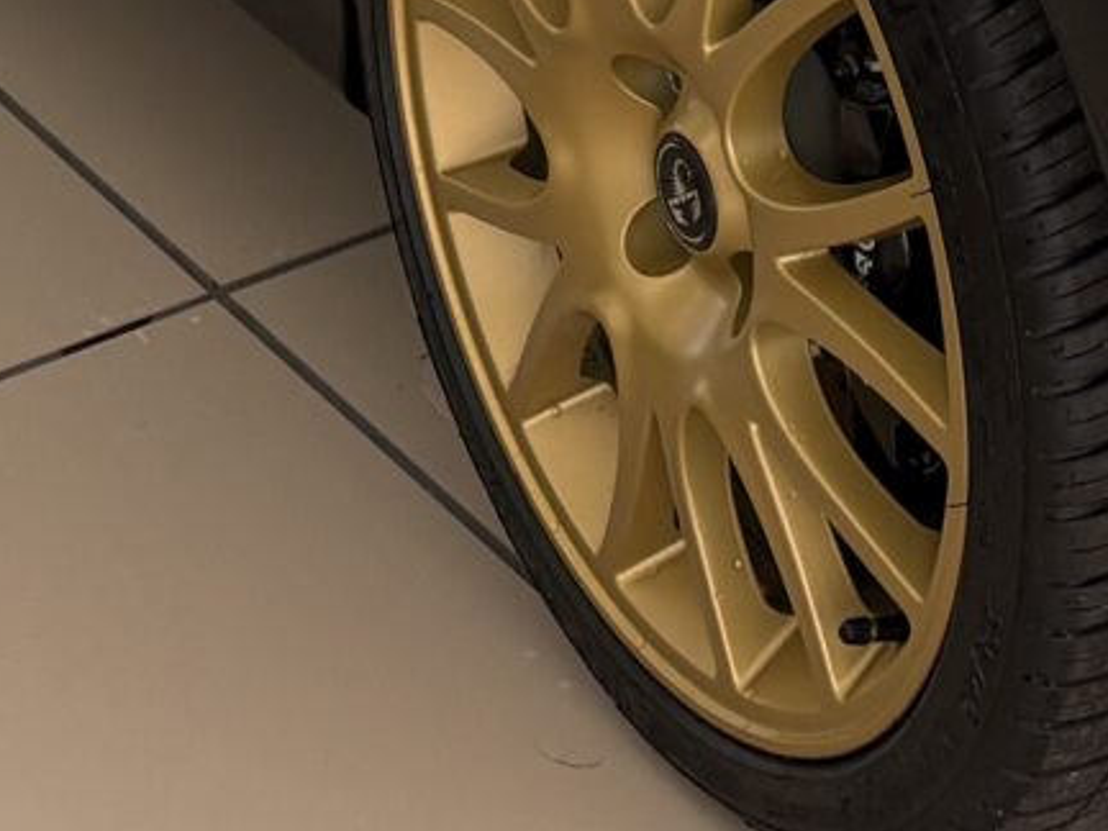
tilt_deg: -17.7
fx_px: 4929
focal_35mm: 154
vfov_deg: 9.0
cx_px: 1436
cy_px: -913
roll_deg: +0.4
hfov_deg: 12.4
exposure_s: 1/242
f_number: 1.6
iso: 80
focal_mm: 5.96
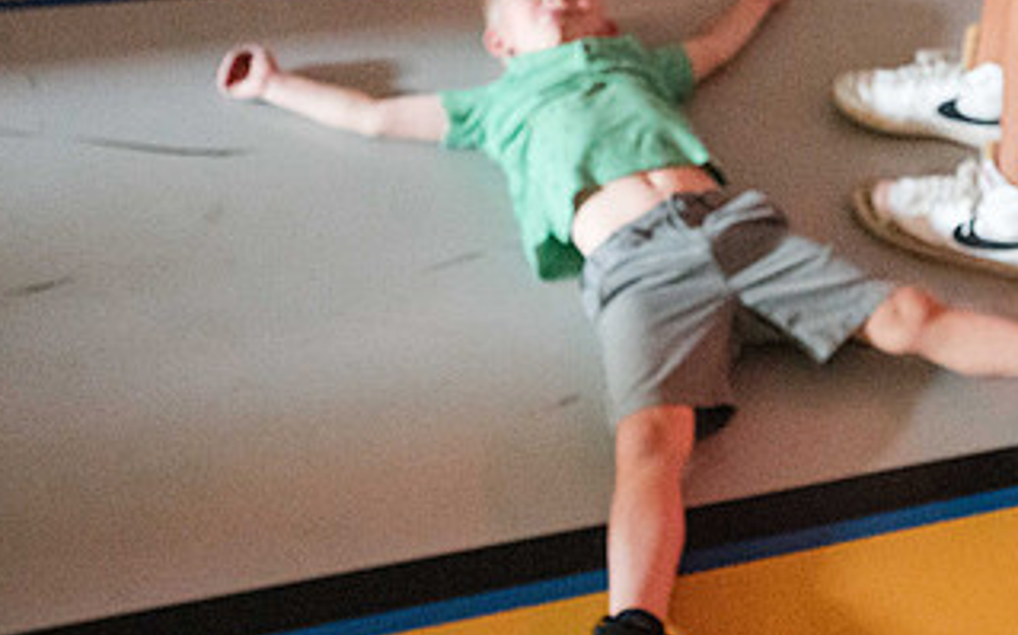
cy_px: 215
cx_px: 818
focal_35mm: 53
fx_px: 1470
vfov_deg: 24.3
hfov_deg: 36.8
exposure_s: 1/40
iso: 25600
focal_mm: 26.5
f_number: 4
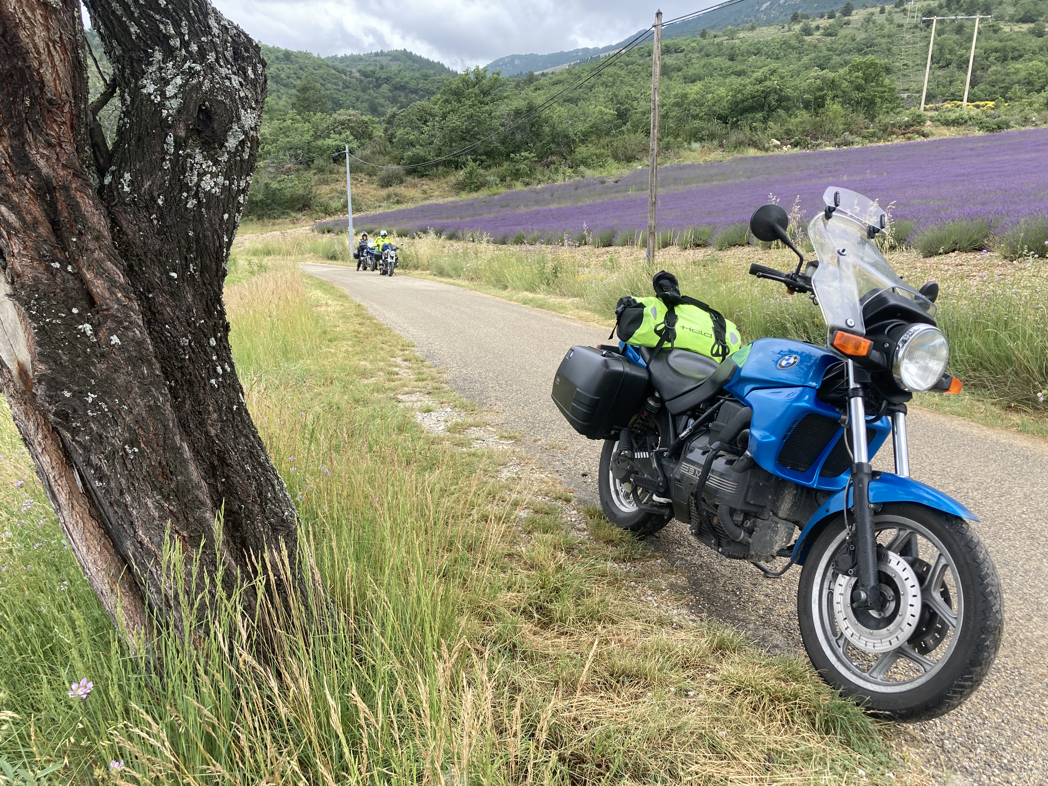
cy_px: 393
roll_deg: -1.8
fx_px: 848
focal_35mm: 28
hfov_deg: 63.4
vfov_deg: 49.7
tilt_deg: -14.1
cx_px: 524
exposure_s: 1/458
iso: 20
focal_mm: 3.99
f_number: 1.8
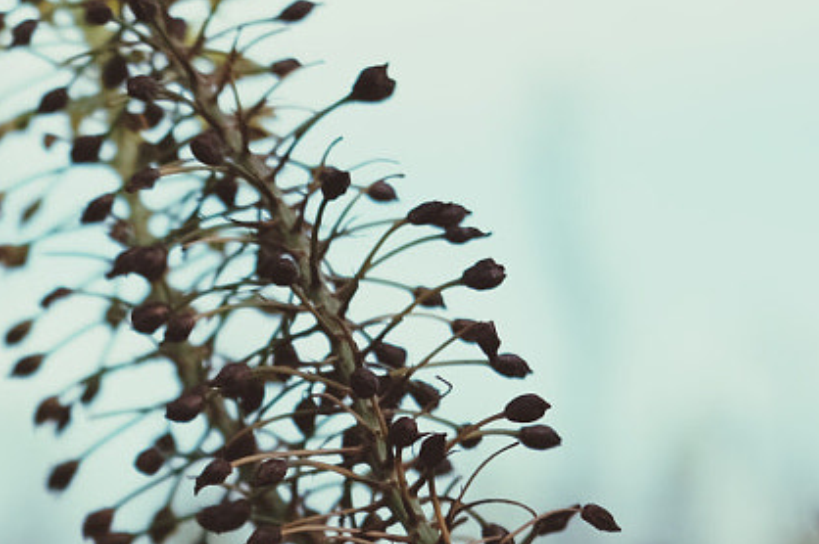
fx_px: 4614
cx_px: -304
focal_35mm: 203
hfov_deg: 9.9
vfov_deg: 6.7
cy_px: 689
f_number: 2
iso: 200
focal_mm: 35
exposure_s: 1/4000
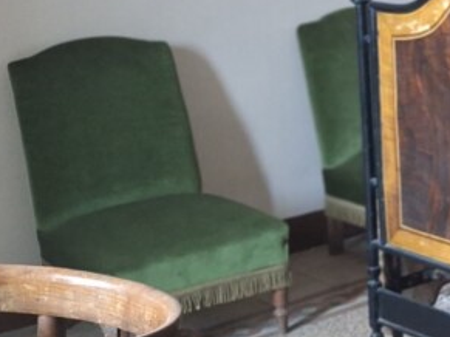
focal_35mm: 95
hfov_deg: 17.2
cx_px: 787
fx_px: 1234
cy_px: 108
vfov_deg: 15.5
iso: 320
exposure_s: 1/24
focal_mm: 5.54
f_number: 1.8
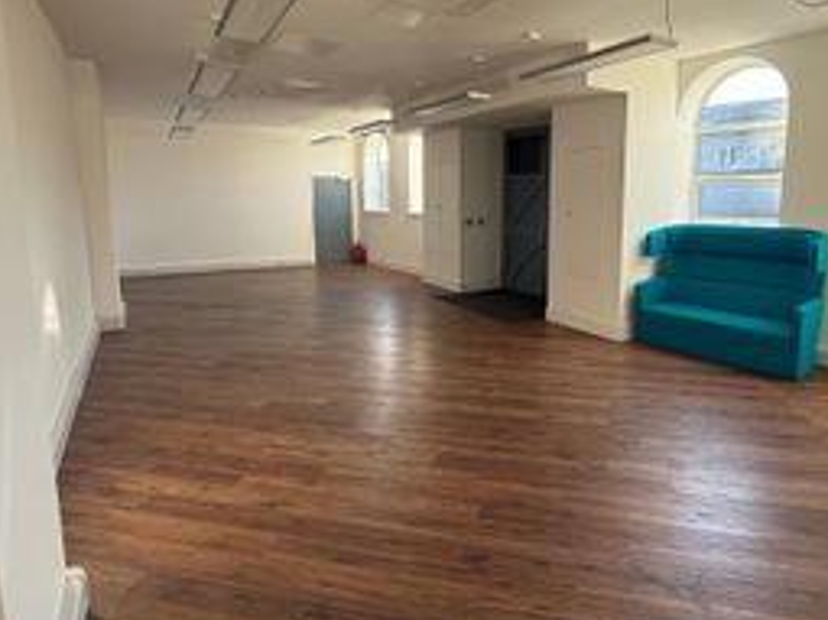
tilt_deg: -8.3
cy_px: 269
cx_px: 468
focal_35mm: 22
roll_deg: +0.1
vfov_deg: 60.8
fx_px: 526
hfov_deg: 76.1
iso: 80
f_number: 2.2
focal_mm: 2.22
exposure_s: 1/99
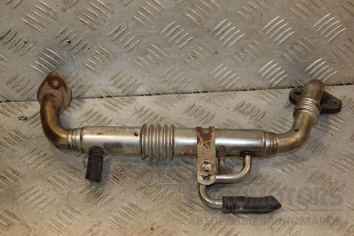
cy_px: 118
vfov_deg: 18.9
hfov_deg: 28.1
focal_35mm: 72
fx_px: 708
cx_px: 177
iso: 800
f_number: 6.3
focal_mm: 48
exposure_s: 1/200
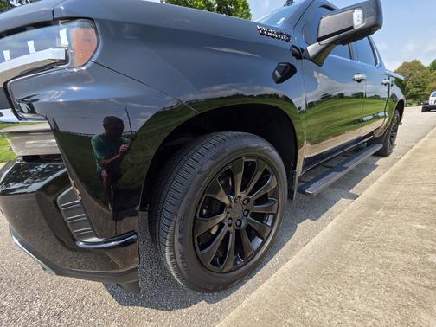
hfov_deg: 106.2
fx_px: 164
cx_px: 218
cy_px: 164
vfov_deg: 89.9
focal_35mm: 13
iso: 40
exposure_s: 1/873
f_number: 1.9
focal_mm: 2.2
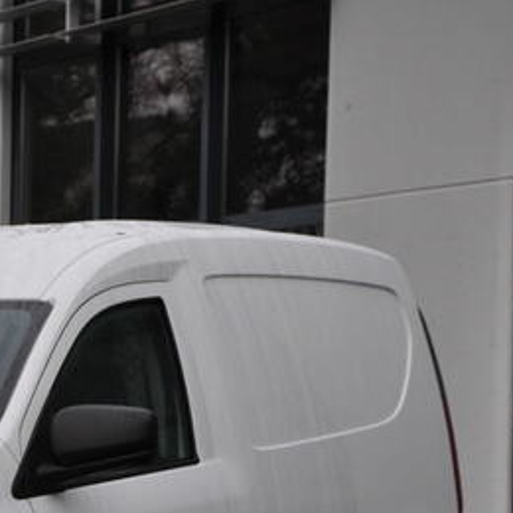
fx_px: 3152
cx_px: -95
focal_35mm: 188
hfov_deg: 9.2
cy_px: 474
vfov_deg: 9.3
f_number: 6.3
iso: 200
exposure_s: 1/160
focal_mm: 48
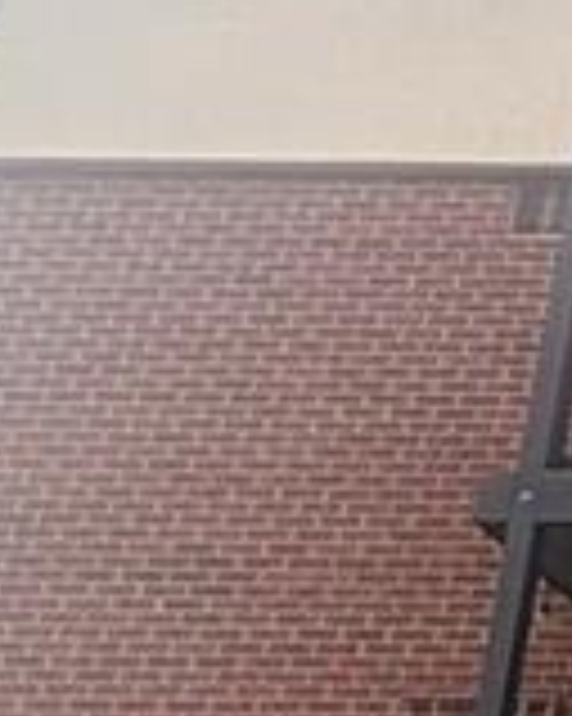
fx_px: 2182
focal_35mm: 103
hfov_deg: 10.6
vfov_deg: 17.7
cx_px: 1707
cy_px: 865
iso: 64
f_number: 2.2
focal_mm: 2.22
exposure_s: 1/522
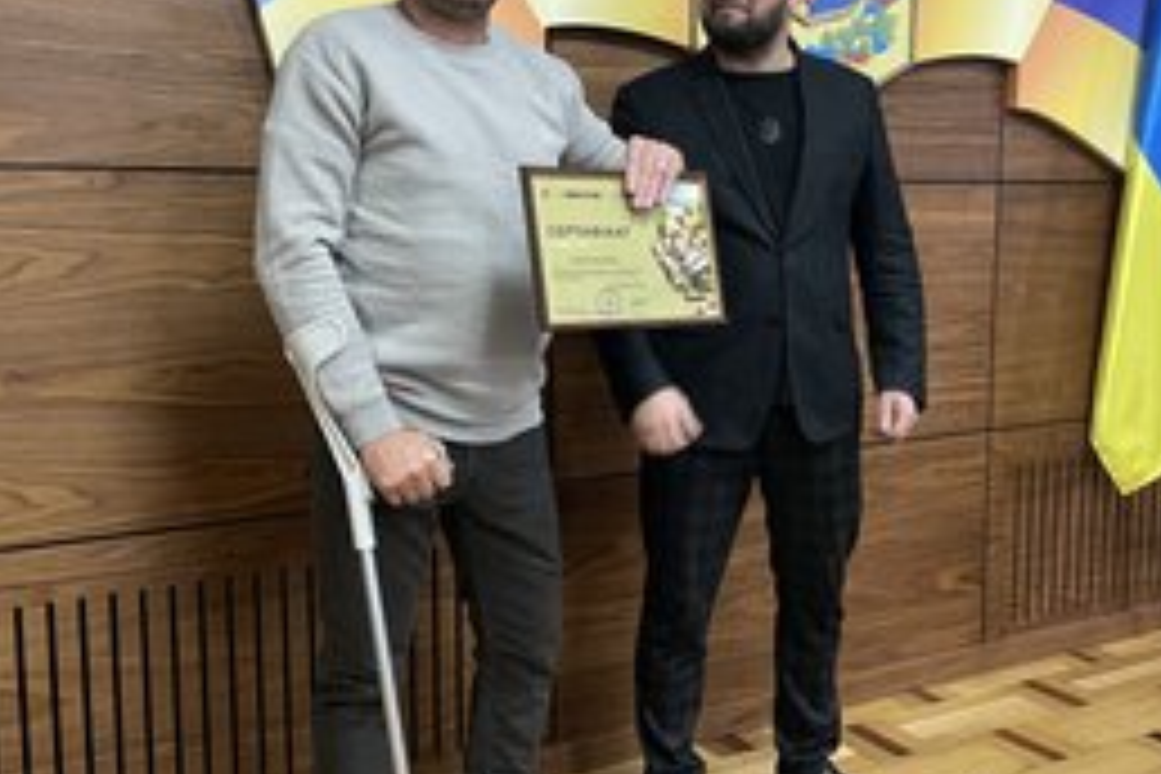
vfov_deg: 31.9
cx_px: 670
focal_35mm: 42
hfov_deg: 46.2
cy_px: 396
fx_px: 1354
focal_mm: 4.2
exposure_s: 1/60
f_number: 1.6
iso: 400
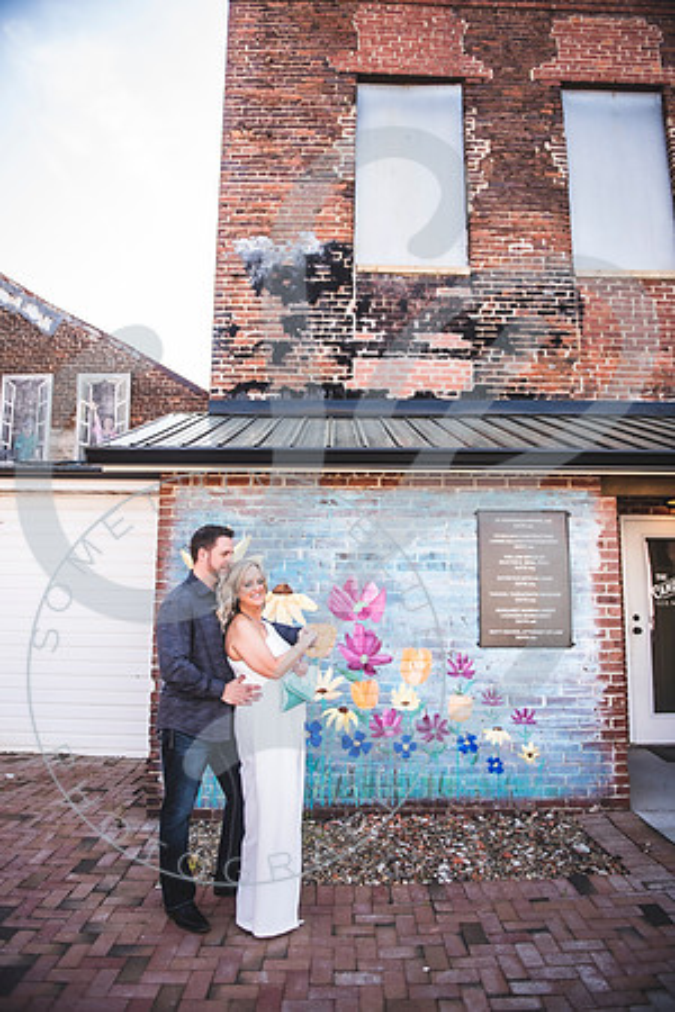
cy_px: 506
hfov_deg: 53.1
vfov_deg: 73.7
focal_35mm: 24
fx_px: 675
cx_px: 338
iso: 100
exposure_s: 1/400
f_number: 2.8
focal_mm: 24
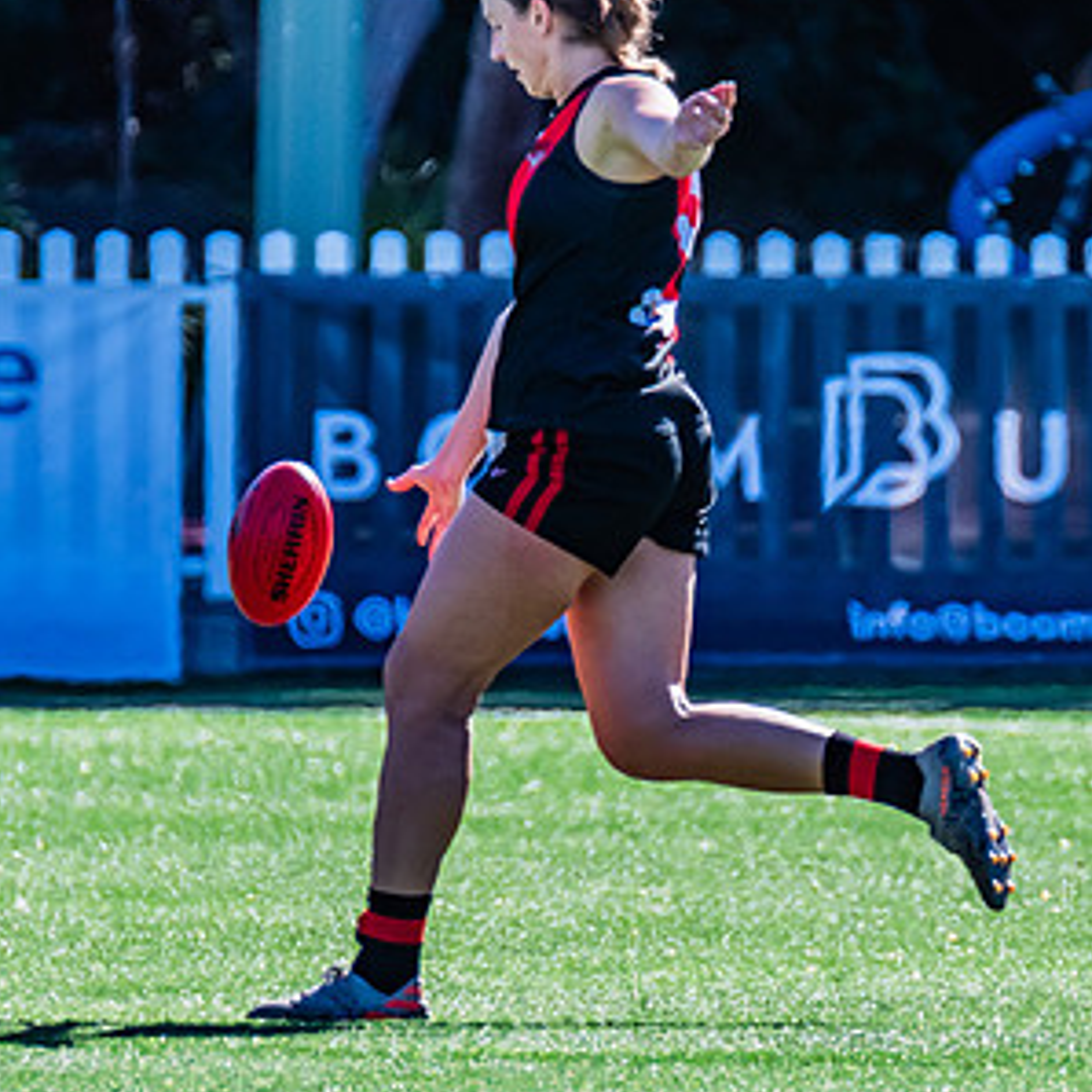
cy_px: 566
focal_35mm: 1524
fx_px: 54392
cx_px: 880
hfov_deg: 1.2
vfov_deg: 1.2
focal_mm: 600
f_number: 9
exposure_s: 1/1250
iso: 800
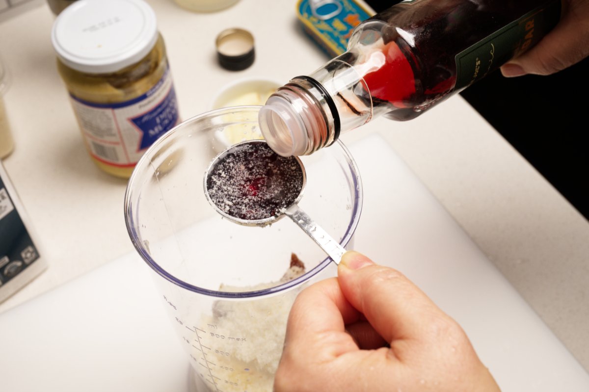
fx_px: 785
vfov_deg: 28.1
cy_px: 196
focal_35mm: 48
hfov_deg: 41.1
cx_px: 294
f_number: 11
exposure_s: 1/1600
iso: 1250
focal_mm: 48
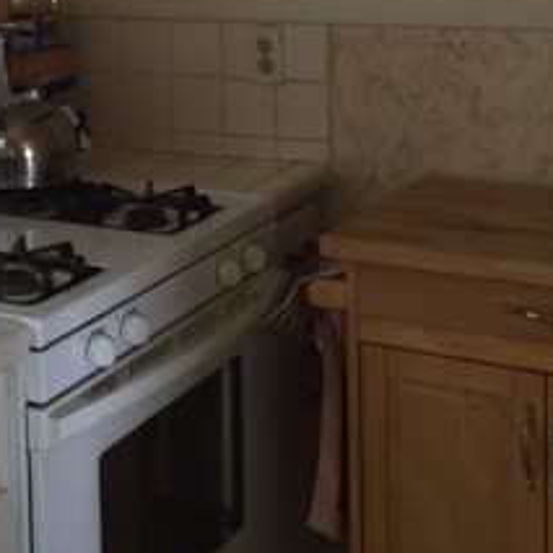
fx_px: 1392
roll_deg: +2.5
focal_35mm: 77
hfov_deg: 22.3
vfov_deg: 21.7
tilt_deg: -7.0
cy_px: 3
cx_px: 132
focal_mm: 4.15
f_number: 2.2
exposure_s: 1/30
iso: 100
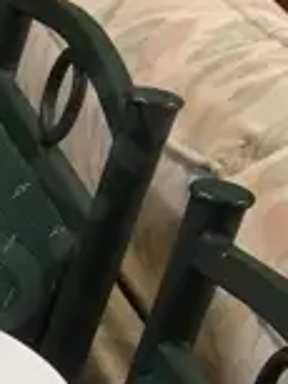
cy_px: 1082
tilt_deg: -40.9
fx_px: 2149
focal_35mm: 194
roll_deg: +0.8
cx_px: -604
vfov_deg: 8.7
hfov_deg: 6.8
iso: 40
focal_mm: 4.15
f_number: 2.2
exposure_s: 1/33
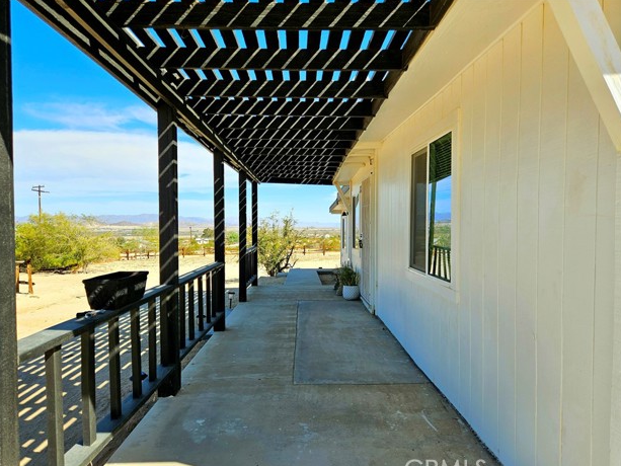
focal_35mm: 24
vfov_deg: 56.8
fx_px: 431
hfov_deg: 71.6
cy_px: 240
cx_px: 303
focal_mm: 5.4
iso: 25
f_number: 1.8
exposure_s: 1/2000
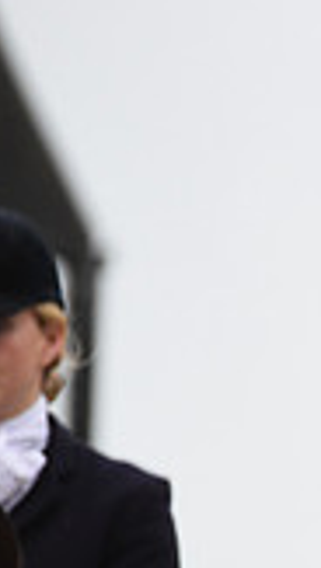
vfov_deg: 2.9
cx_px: 970
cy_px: 655
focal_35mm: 745
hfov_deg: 1.6
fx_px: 11244
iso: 3200
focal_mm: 200
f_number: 4.5
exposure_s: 1/800
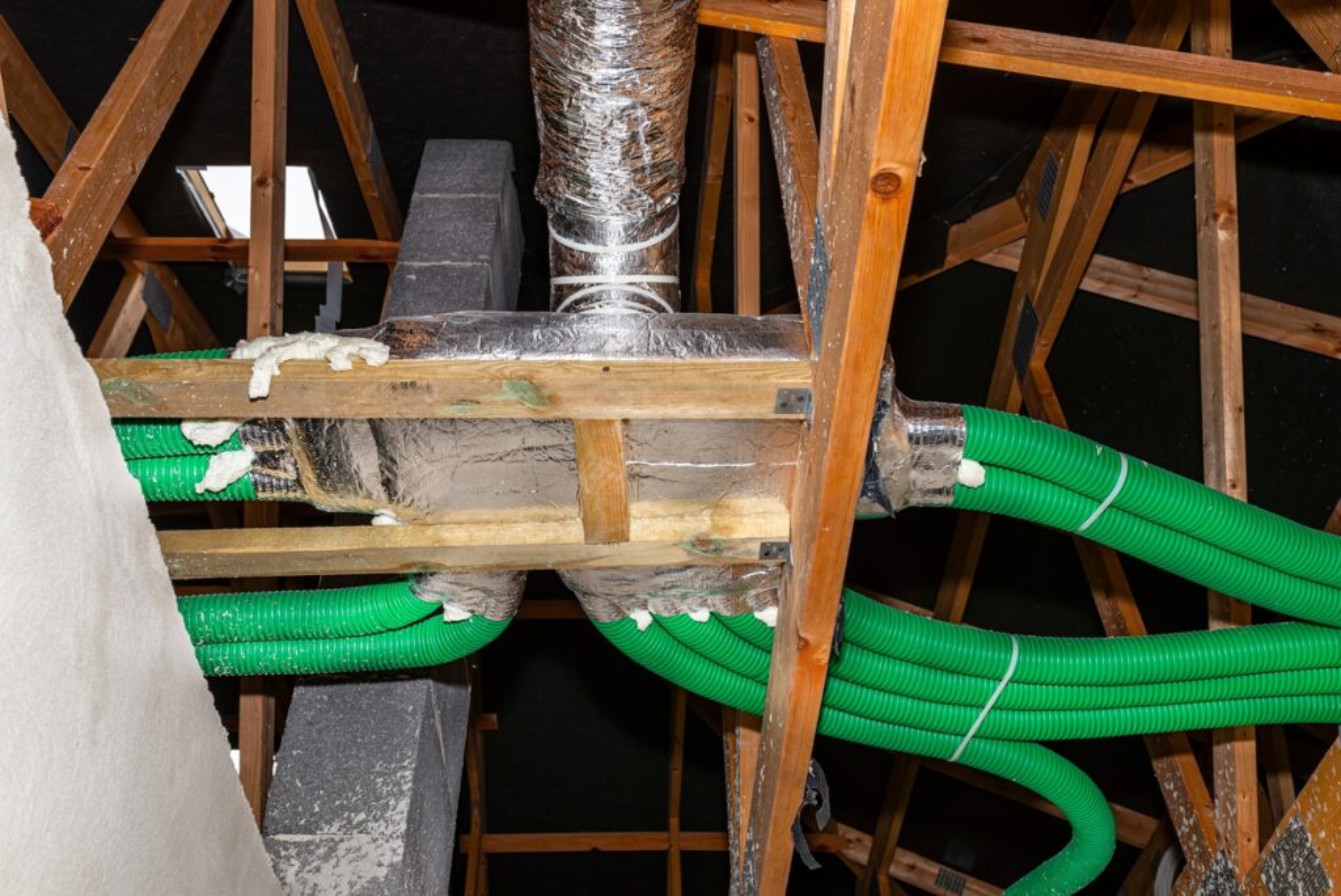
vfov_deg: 37.9
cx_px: 670
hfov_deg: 54.4
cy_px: 448
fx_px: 1304
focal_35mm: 35
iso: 100
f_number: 8
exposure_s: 1/60
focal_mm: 35
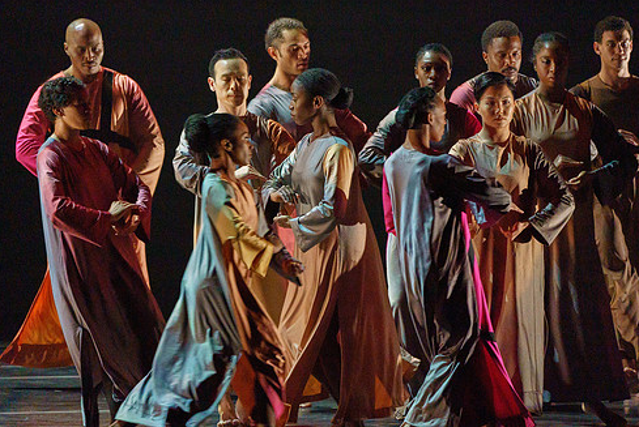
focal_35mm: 474
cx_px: 321
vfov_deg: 2.9
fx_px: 8421
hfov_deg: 4.3
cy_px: 220
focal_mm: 400
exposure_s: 1/250
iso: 6400
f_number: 5.6
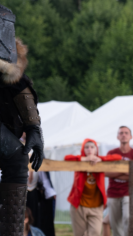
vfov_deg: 7.8
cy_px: 37
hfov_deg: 4.4
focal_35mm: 276
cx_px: -39
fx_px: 1732
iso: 800
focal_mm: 55
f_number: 3.6
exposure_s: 1/800
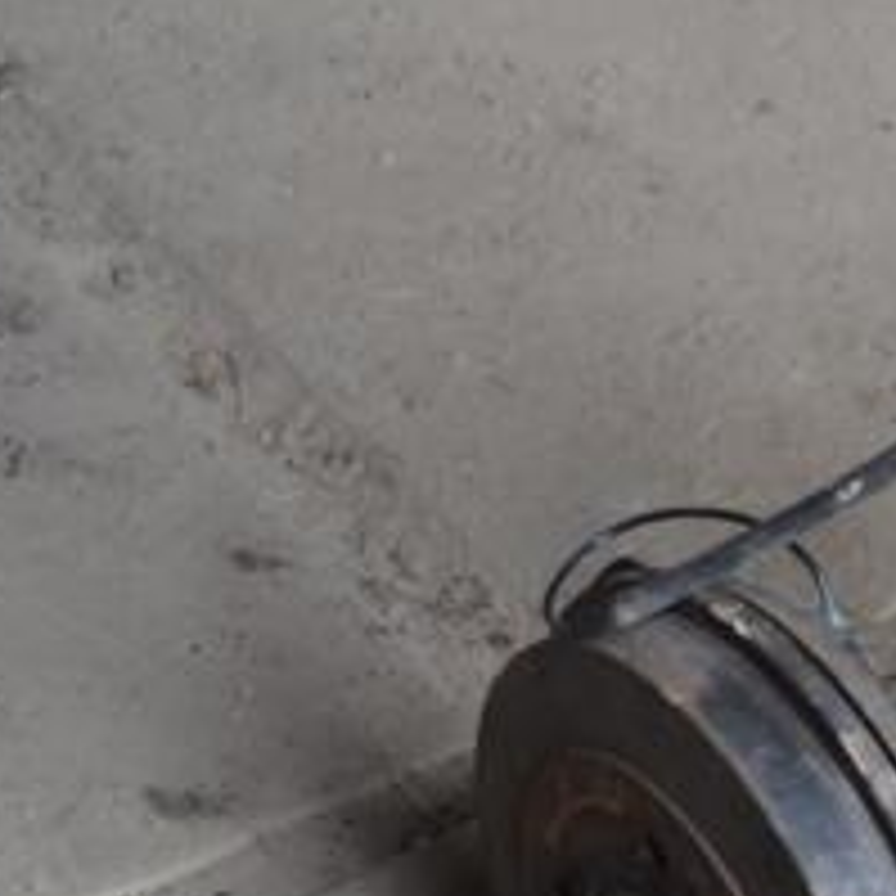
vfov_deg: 13.0
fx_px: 3932
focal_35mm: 134
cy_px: 567
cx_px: 1283
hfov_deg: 12.4
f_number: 5
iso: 400
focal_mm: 35
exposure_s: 1/60
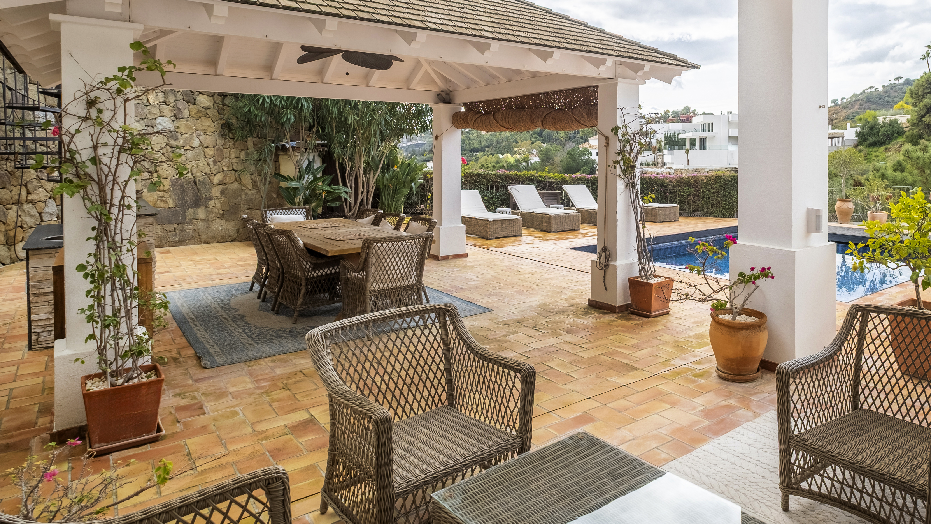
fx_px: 568
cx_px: 626
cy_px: 161
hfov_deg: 76.1
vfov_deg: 48.4
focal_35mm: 23
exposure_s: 1/1250
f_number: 4
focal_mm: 10
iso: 200
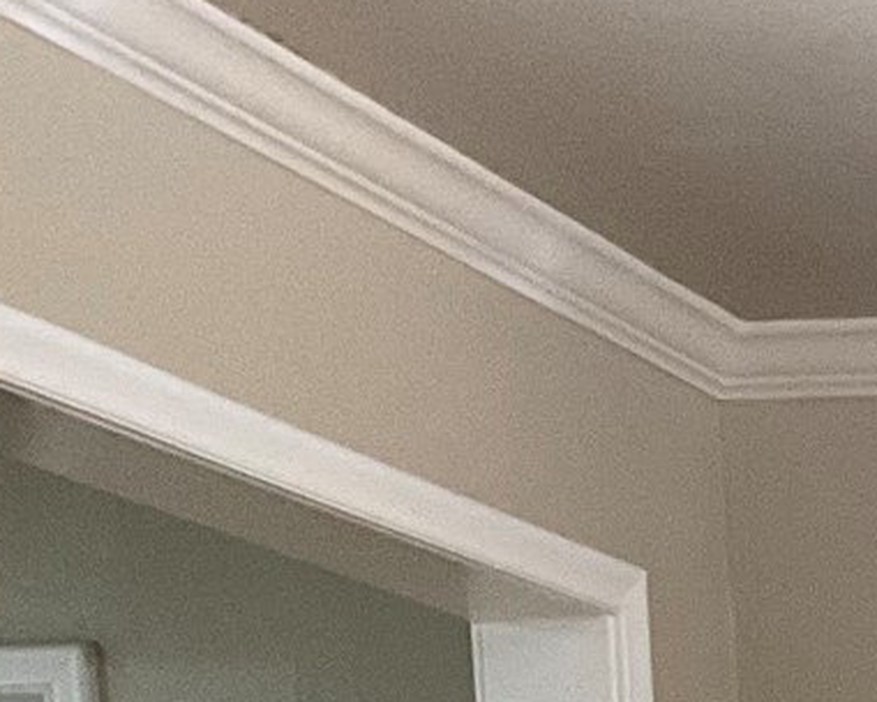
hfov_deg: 11.2
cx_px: 2146
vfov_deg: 9.7
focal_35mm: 143
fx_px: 3712
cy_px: 1577
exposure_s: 1/60
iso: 125
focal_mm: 3
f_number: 1.8
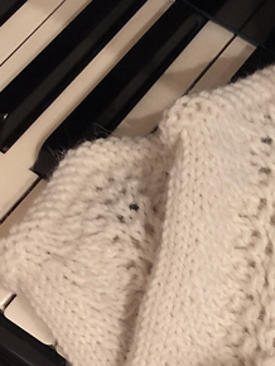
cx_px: 256
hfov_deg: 22.3
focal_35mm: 64
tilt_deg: -69.5
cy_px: 231
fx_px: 677
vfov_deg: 30.1
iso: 100
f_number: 2.2
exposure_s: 1/4
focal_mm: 4.15
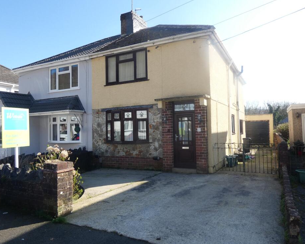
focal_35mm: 26
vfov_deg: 54.9
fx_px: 235
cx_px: 149
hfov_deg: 66.0
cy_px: 120
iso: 80
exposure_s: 1/500
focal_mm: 4.3
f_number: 3
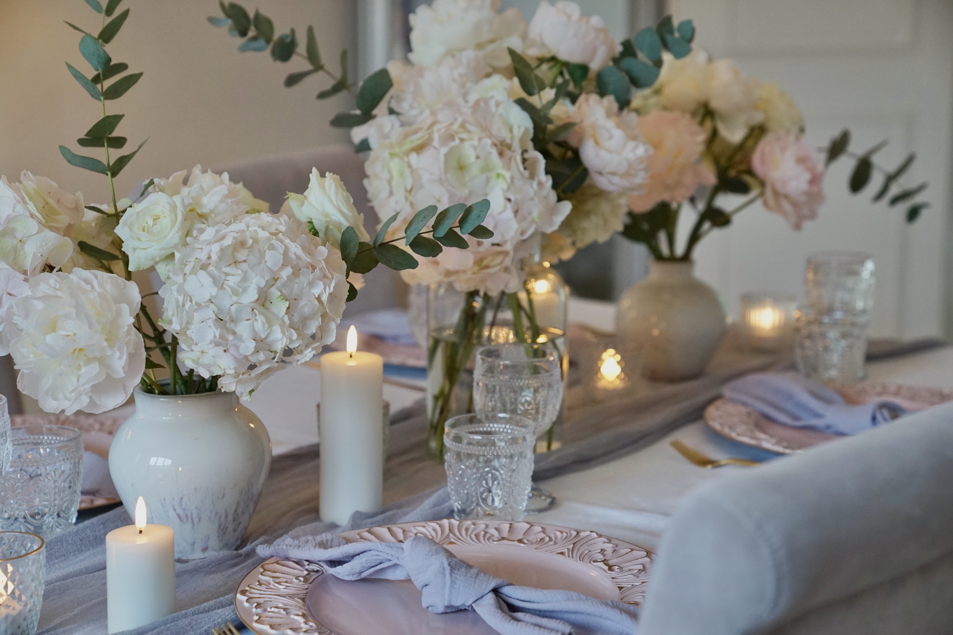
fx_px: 1853
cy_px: 318
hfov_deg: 28.8
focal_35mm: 70
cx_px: 476
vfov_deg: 19.5
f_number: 4
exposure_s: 1/160
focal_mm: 70
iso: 1600
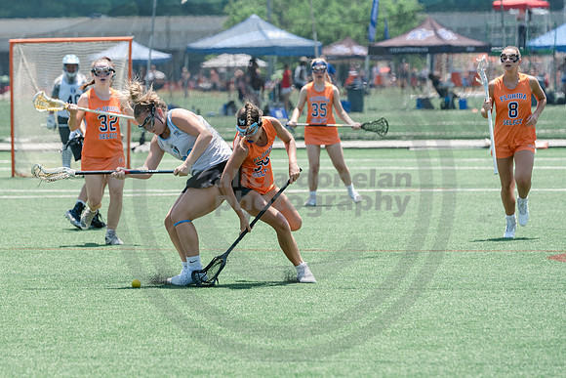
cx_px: 147
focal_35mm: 314
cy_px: 107
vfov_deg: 4.4
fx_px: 4932
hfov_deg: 6.6
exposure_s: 1/1600
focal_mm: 200
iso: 400
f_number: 5
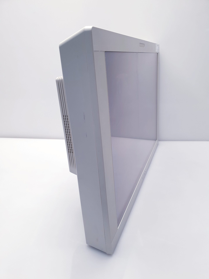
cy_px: 140
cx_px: 104
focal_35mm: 26
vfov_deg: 67.3
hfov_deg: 53.1
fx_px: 209
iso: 80
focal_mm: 4.3
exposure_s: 1/50
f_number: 2.4
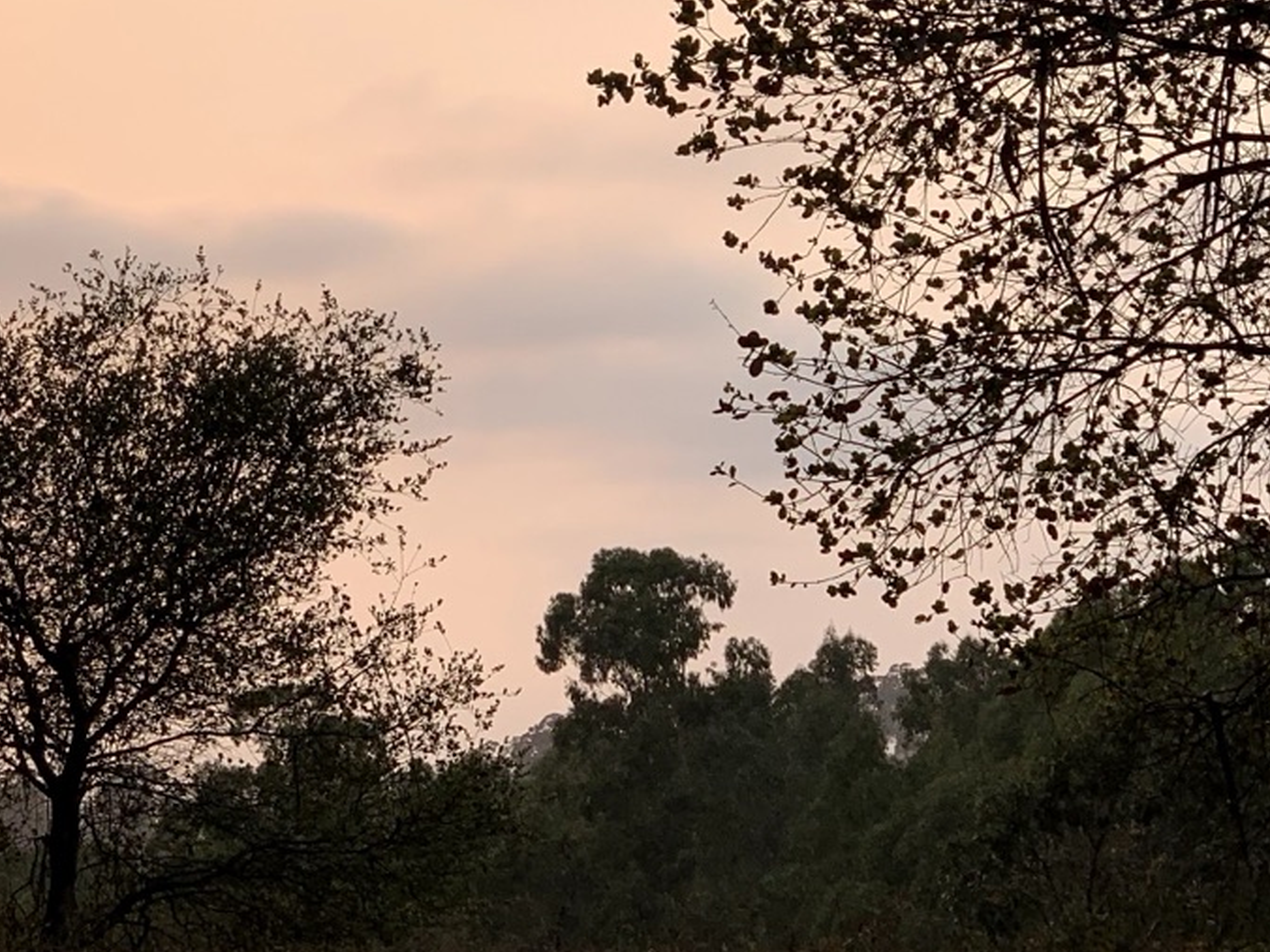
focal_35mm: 123
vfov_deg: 12.0
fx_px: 4513
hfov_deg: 15.9
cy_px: 186
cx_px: 227
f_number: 2.4
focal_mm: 6
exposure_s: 1/1115
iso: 16
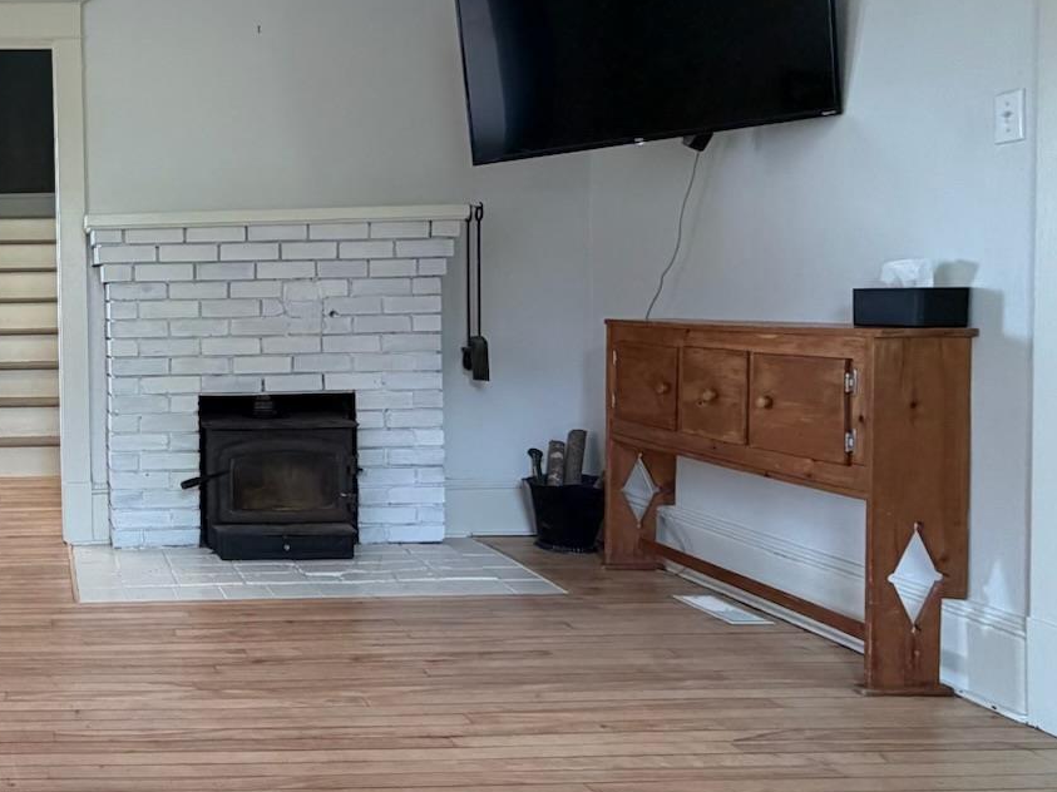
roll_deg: +1.5
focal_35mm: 34
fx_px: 1038
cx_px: 61
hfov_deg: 47.2
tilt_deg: -0.2
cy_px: 328
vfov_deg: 41.6
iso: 200
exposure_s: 1/120
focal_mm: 2.22
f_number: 2.2
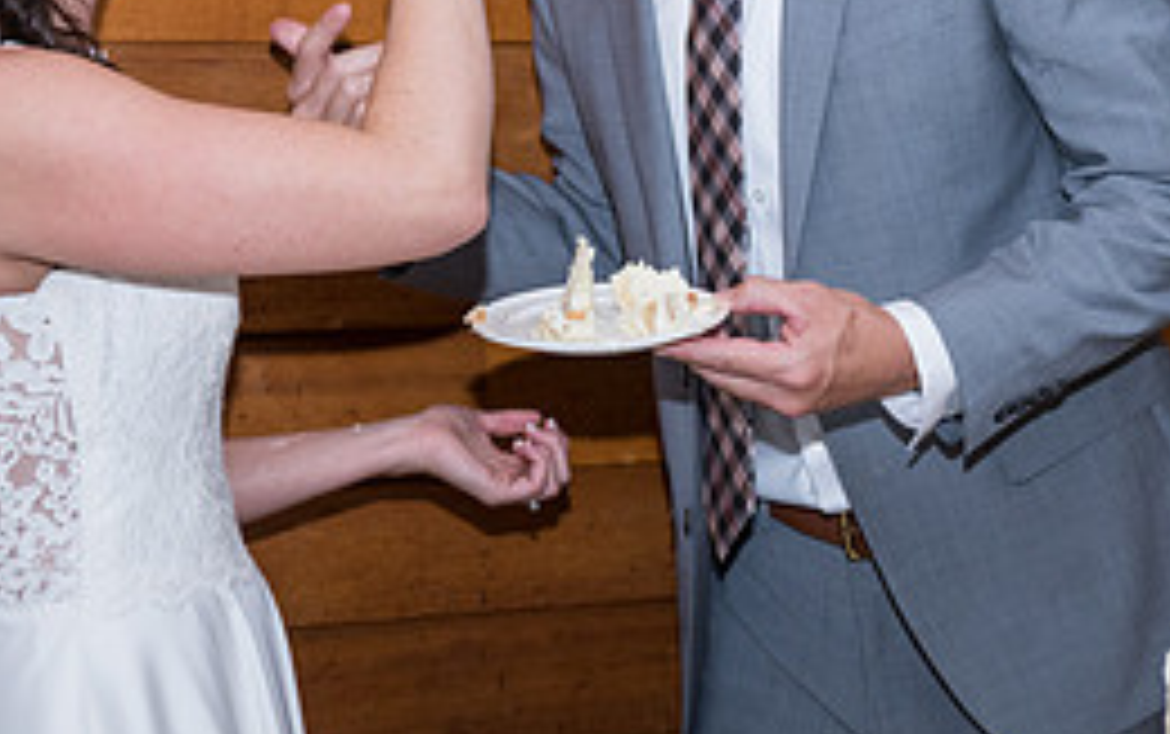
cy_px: -61
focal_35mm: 109
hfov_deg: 19.1
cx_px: 675
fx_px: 3479
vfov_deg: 11.9
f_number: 3.5
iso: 500
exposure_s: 1/320
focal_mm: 48
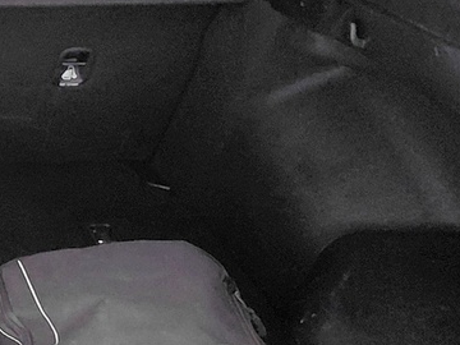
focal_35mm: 64
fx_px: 850
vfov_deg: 22.9
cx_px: -178
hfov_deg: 25.1
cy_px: 128
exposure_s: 1/33.3
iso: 400
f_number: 2.2
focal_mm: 1.64
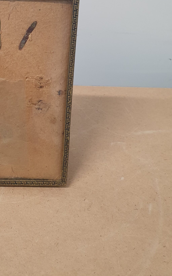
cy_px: 76
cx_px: 16
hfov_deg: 28.7
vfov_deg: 44.9
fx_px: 323
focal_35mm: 43
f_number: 2.4
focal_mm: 4.32
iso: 400
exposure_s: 1/50
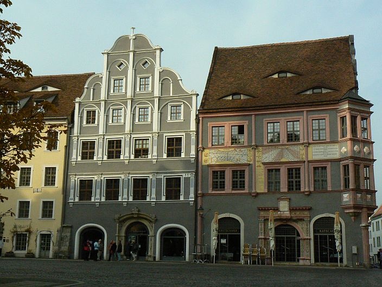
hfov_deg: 37.5
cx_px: 191
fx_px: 563
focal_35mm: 51
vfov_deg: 28.6
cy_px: 144
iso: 400
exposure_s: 1/1000
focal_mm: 8.4
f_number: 8
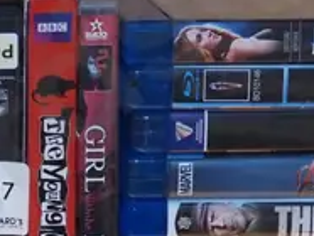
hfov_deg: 7.7
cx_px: -115
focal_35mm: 253
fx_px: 2298
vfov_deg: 5.9
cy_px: 238
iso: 1600
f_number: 5.6
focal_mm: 23
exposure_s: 1/60
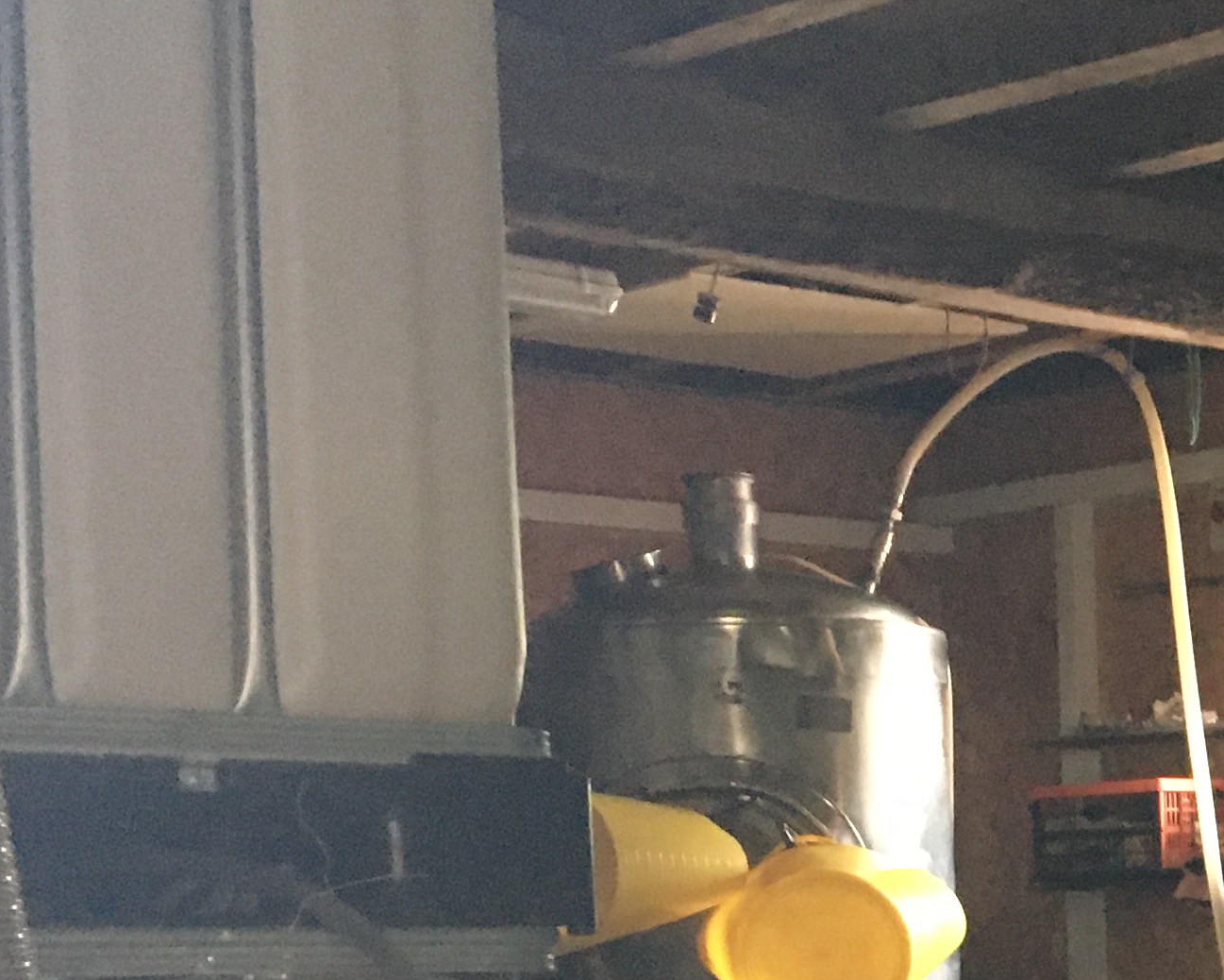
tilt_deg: -1.0
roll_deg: +1.4
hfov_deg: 19.8
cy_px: 1067
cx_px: 1632
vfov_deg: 16.9
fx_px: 3188
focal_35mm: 88
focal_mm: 4.15
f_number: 2.2
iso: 400
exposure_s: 1/17
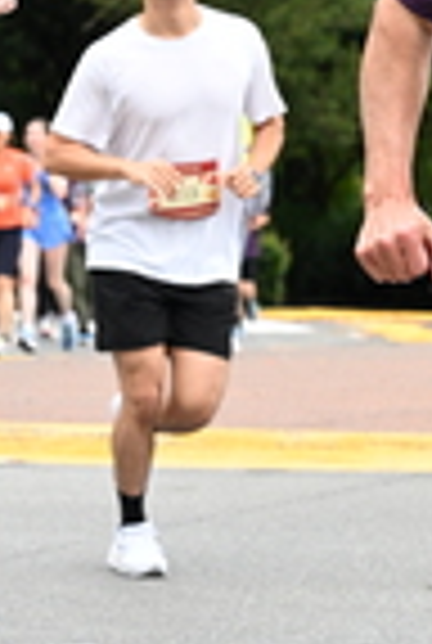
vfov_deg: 9.5
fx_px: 3851
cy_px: 59
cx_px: 47
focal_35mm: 215
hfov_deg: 6.4
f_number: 4
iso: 1600
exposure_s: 1/800
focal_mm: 56
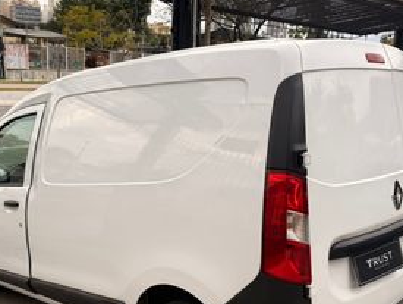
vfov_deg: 34.5
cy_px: 226
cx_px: 173
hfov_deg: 45.6
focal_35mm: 41
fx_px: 478
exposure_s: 1/1060
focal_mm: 6.76
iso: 80
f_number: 1.78
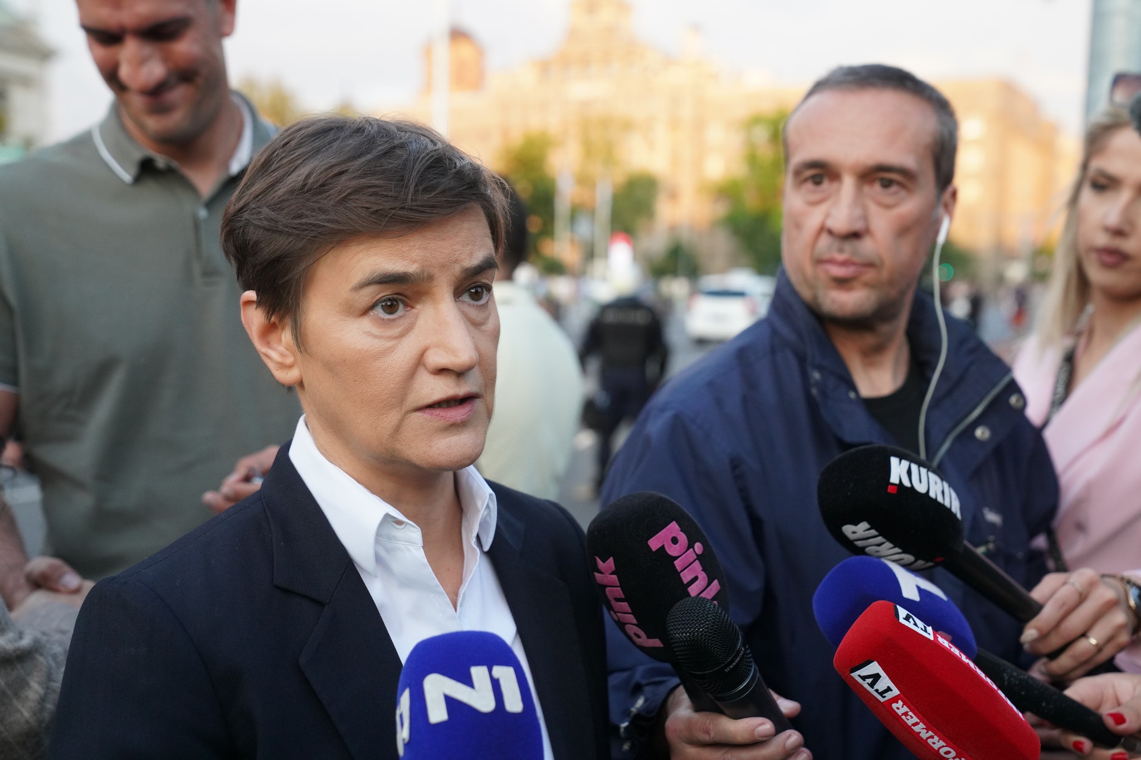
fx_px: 1680
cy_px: 380
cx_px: 570
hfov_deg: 37.5
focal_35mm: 53
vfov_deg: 25.5
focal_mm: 53
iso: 2000
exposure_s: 1/500
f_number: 4.5
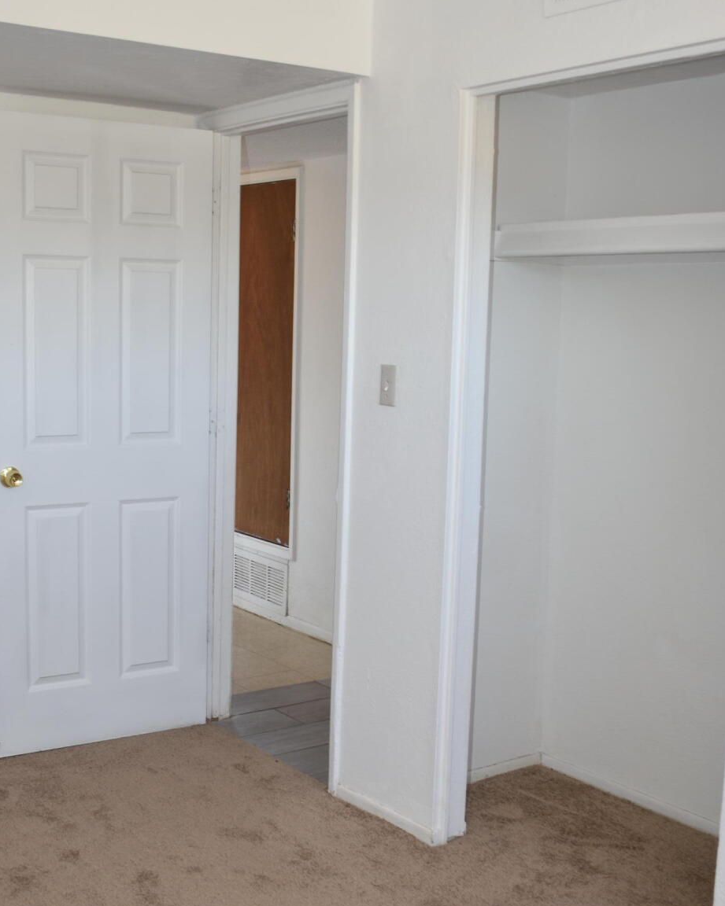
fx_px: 1181
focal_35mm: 44
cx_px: 258
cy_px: 495
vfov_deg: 42.0
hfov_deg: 33.9
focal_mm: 18
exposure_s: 1/60
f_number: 4
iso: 200
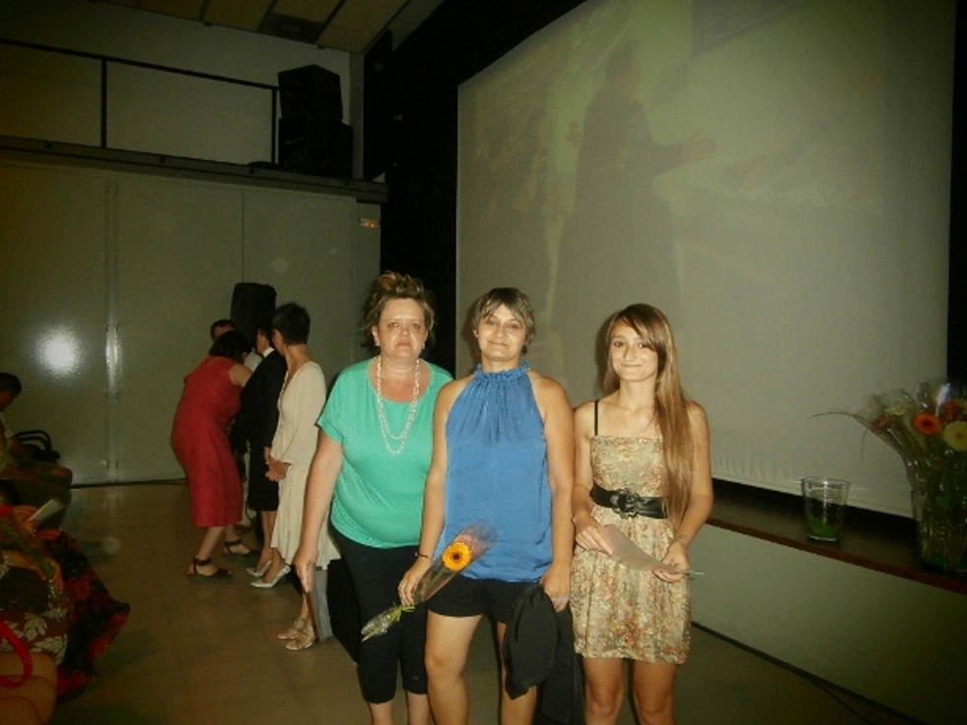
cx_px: 464
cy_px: 365
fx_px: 698
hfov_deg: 69.4
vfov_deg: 54.9
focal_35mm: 25
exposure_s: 1/30
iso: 400
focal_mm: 4.2
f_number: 3
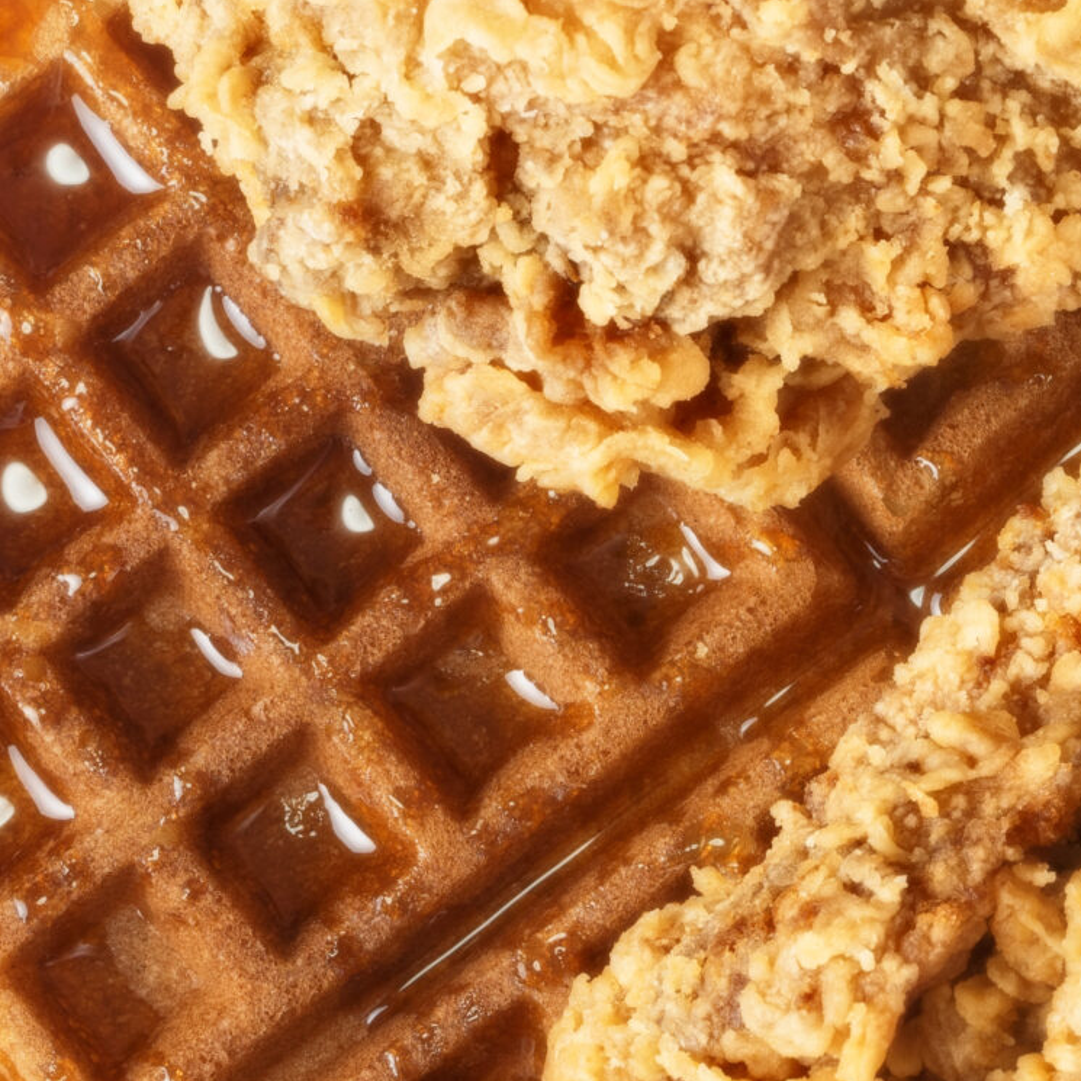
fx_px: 9221
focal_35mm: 261
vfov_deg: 6.7
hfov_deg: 6.7
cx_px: 876
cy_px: 785
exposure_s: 1/3.33
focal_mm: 50
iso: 200
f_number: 11
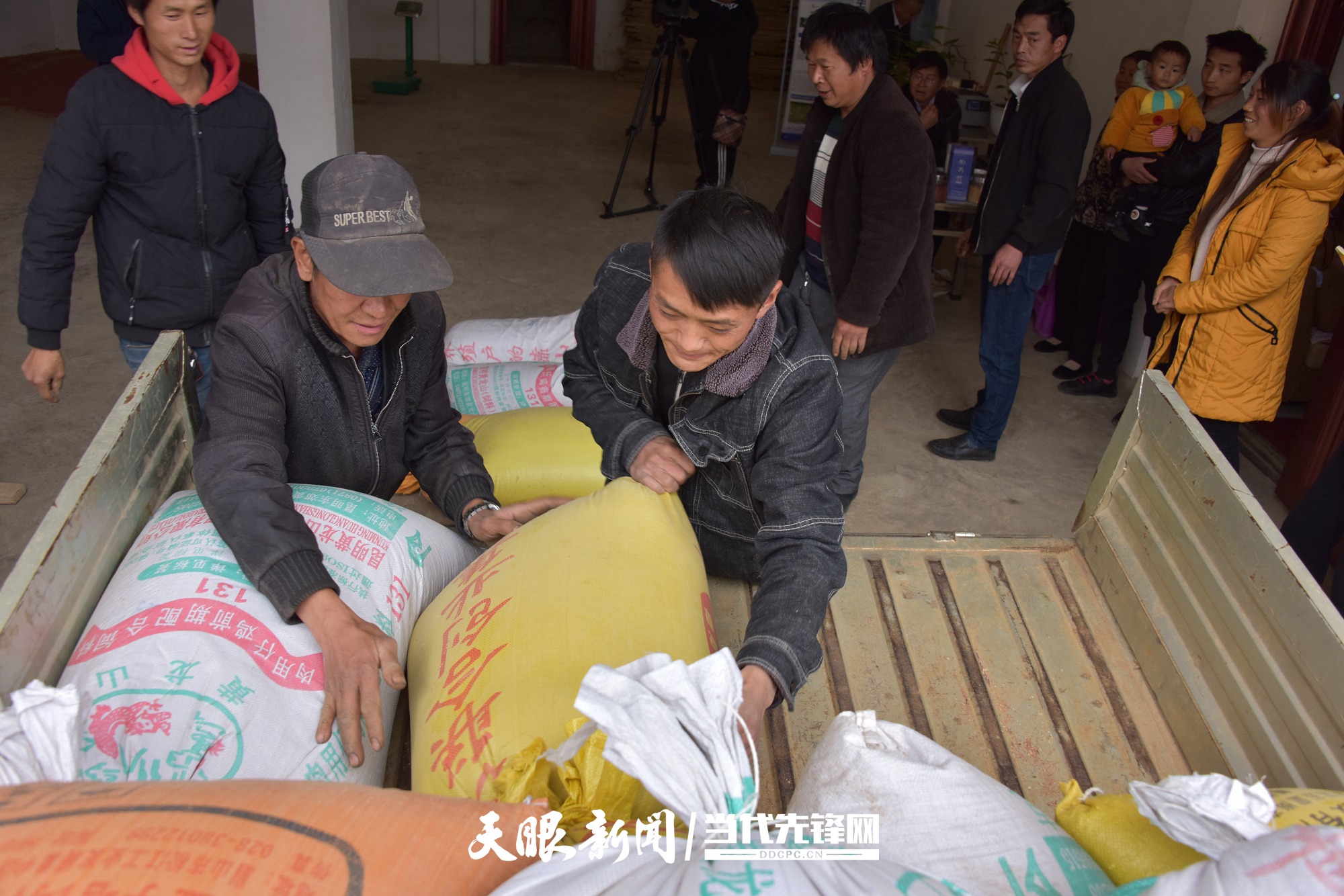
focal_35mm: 28
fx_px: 1045
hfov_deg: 65.5
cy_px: 448
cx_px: 672
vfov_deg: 46.4
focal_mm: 28
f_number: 7.1
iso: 320
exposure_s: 1/100
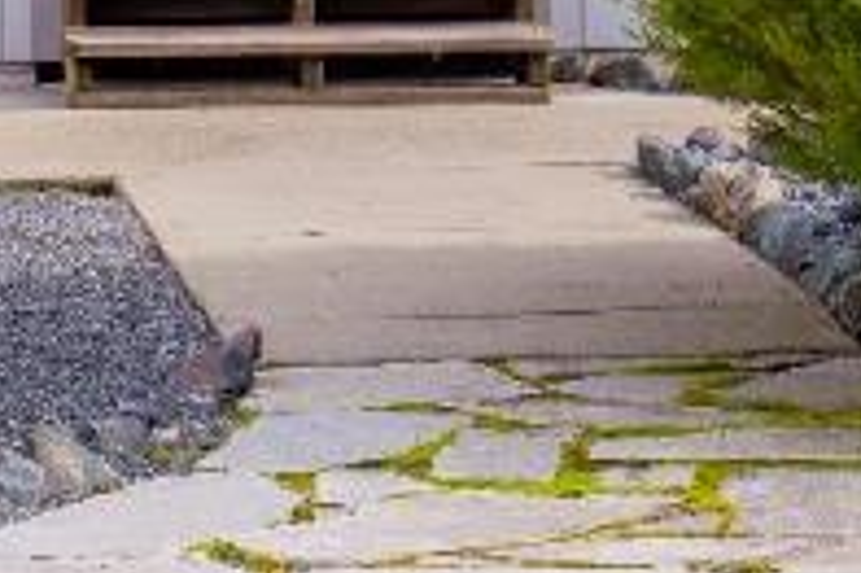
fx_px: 6906
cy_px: -586
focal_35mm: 289
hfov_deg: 7.0
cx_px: 1211
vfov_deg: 4.7
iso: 160
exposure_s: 1/160
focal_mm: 38
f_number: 8
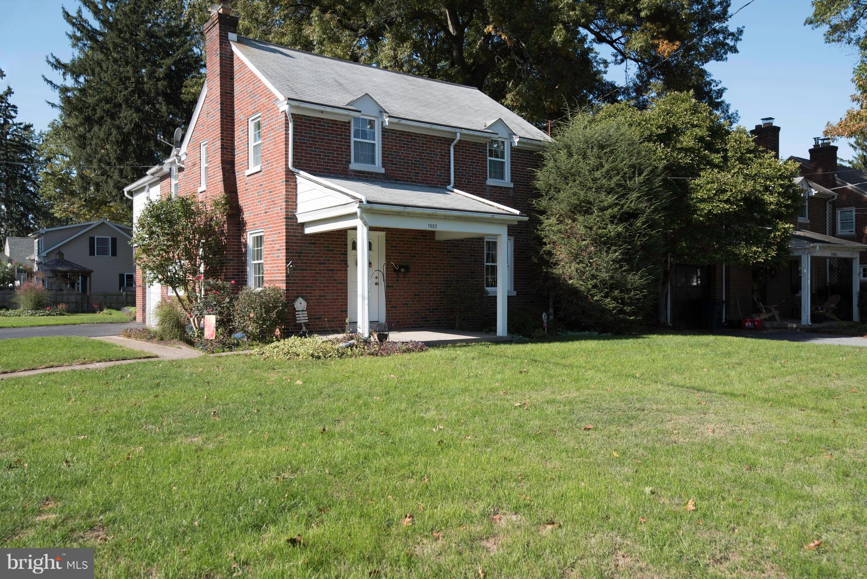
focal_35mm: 29
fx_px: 699
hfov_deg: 63.6
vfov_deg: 45.0
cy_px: 290
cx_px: 434
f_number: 5
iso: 200
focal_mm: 29
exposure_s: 1/640
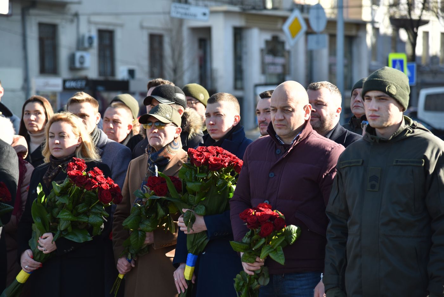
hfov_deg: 17.1
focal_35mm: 120
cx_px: 222
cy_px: 148
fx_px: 1481
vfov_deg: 11.4
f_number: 4
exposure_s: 1/640
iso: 320
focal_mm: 120
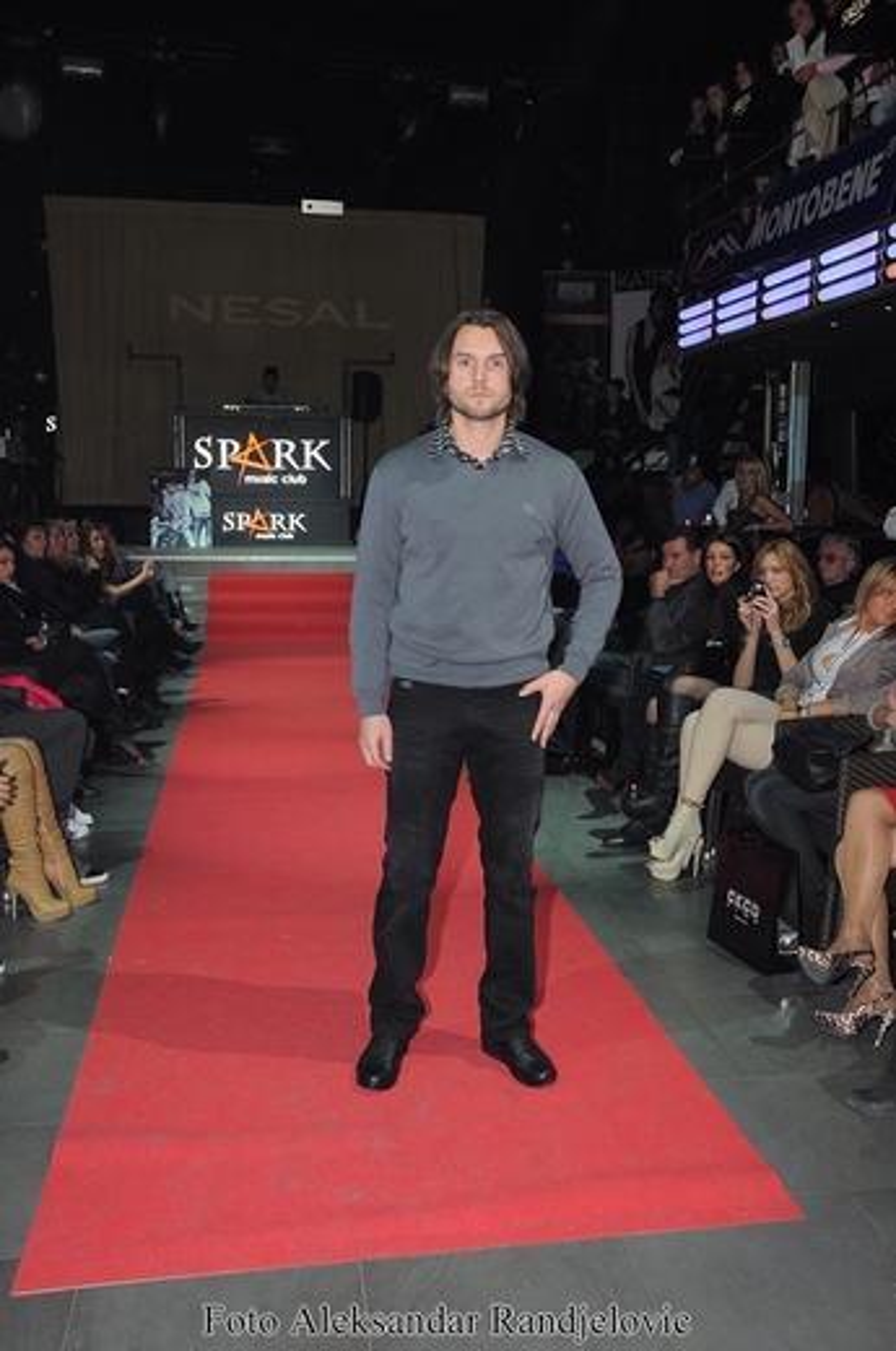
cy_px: 676
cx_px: 448
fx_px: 1236
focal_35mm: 33
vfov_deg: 57.3
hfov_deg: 39.8
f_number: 6.3
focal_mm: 22
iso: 500
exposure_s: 1/60
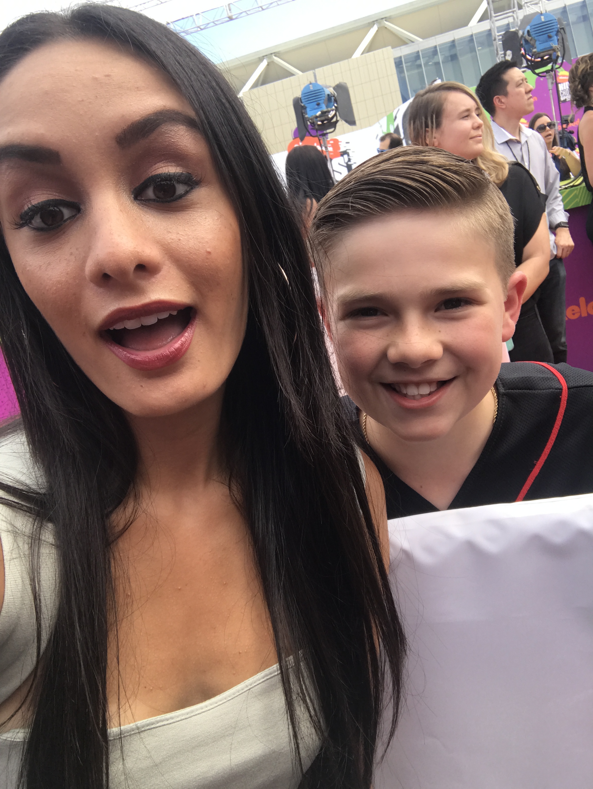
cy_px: 394
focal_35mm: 32
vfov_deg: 56.8
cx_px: 296
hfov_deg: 44.2
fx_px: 730
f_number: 2.2
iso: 25
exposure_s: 1/403
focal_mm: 2.87
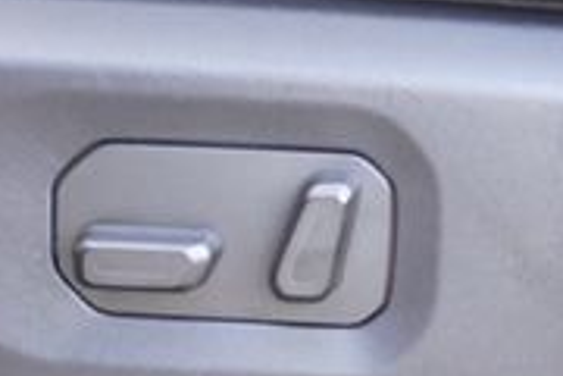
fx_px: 1920
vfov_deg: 11.1
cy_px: 273
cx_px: 497
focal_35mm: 123
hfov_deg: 16.5
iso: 2500
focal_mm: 23
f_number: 4
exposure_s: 1/160
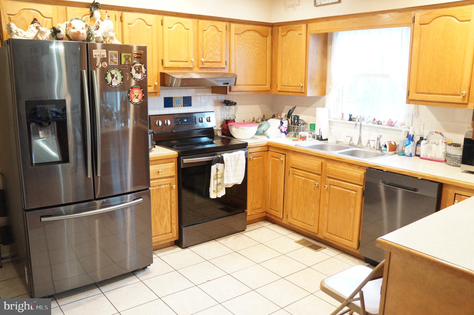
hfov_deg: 62.0
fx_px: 394
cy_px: 158
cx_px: 237
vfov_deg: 43.5
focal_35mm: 30
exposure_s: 1/60
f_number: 3.5
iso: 3200
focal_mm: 20
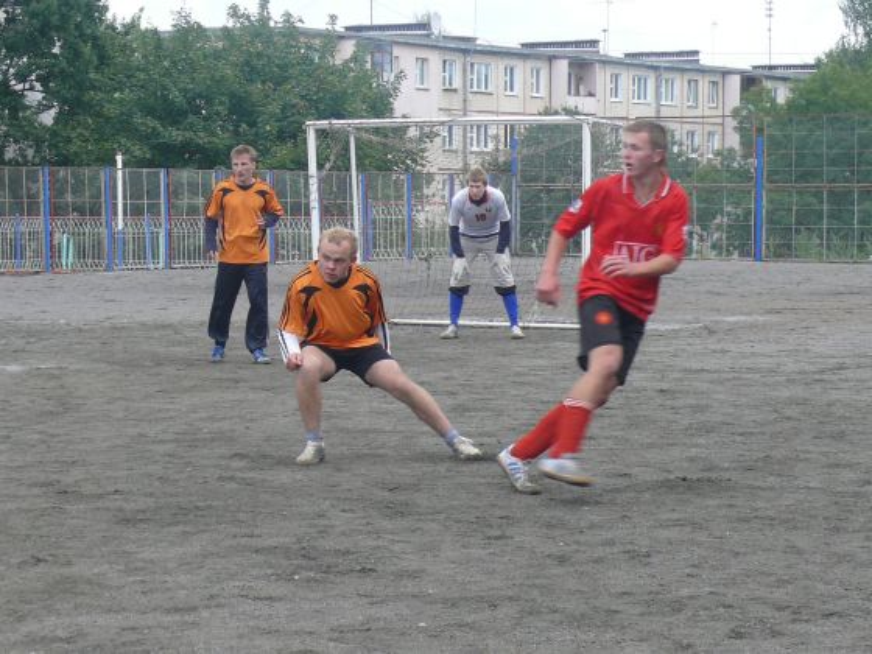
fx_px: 2821
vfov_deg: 13.2
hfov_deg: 17.6
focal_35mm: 112
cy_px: 327
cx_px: 436
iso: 100
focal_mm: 14.2
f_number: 4
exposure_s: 1/200
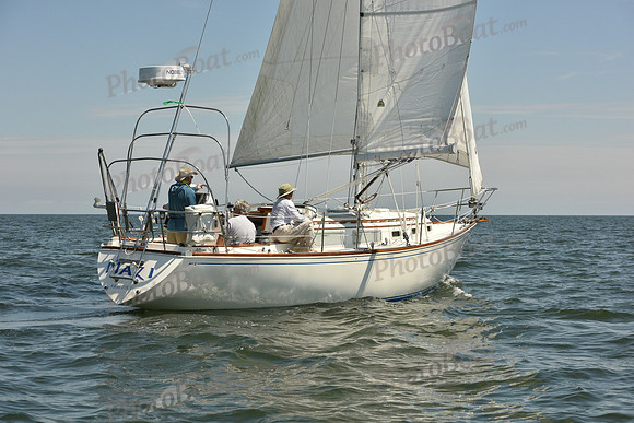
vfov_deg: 19.5
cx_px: 317
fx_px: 1233
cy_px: 212
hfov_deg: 28.8
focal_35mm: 70
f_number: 8
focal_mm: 70
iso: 320
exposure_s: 1/1600
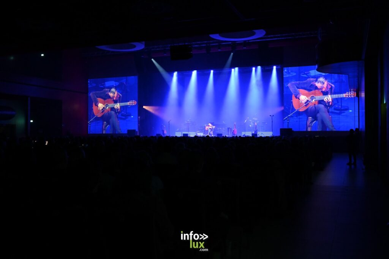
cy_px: 130
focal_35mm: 36
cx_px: 194
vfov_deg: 36.8
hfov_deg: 53.1
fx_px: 389
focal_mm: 36
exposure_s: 1/60
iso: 8000
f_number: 5
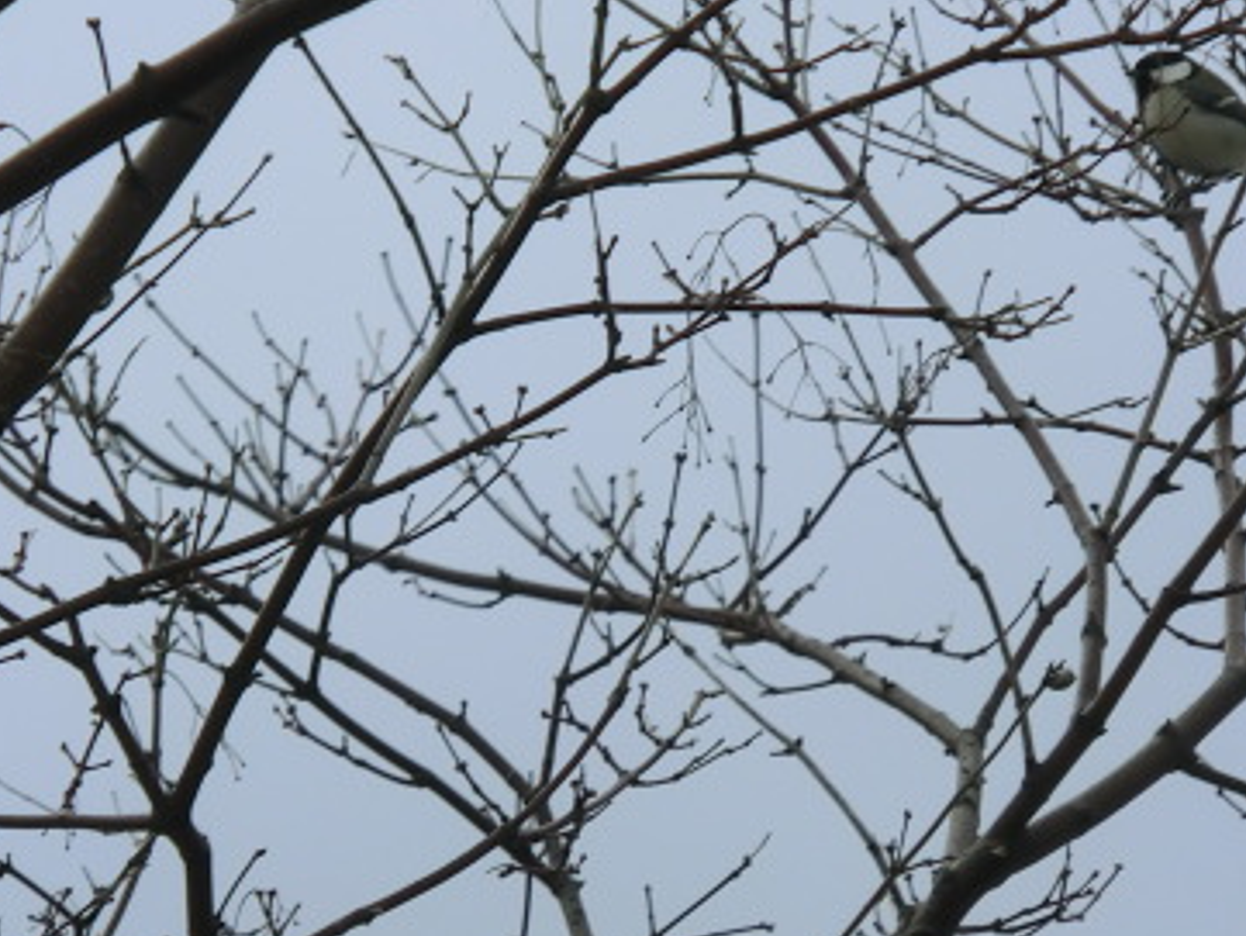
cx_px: 583
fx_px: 19156
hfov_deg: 3.7
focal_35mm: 532
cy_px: 432
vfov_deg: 2.8
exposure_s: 1/200
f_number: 5.9
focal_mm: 53
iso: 80
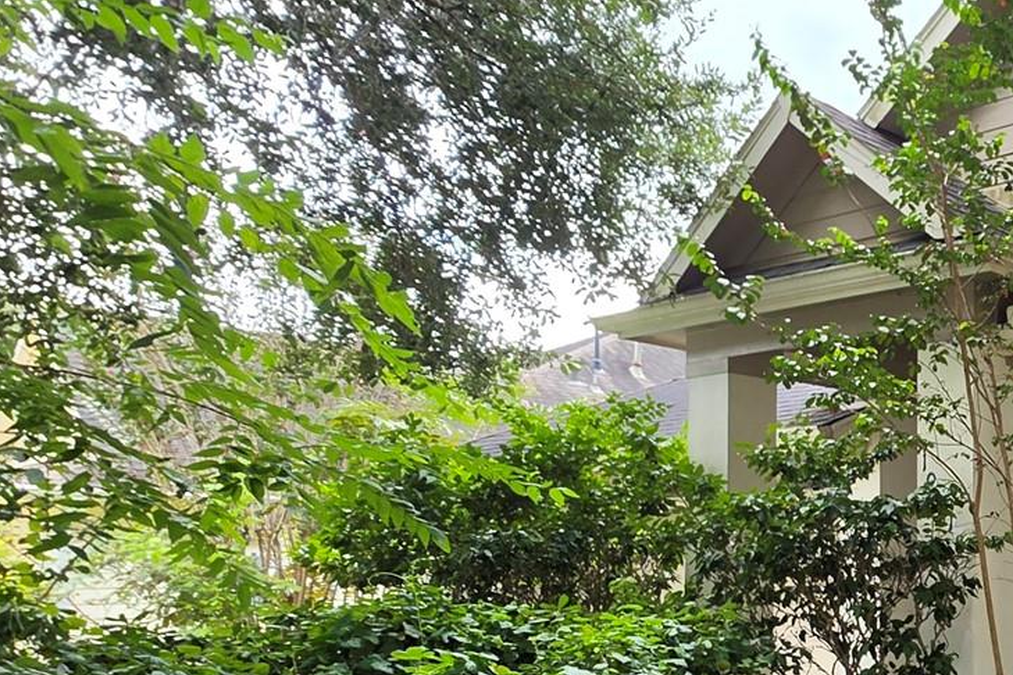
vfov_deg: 34.3
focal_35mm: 38
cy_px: 508
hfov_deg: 40.5
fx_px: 1069
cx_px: 1126
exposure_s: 1/120
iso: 32
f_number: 1.9
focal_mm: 2.2
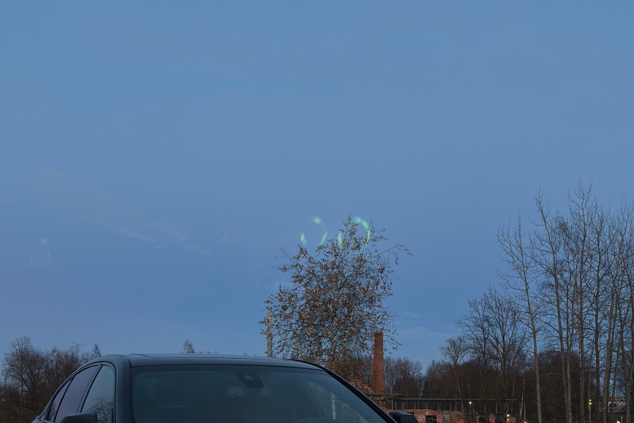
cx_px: 298
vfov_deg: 25.1
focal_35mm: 52
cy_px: 388
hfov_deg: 38.2
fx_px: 916
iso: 200
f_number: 1.6
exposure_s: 1/36
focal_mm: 5.96
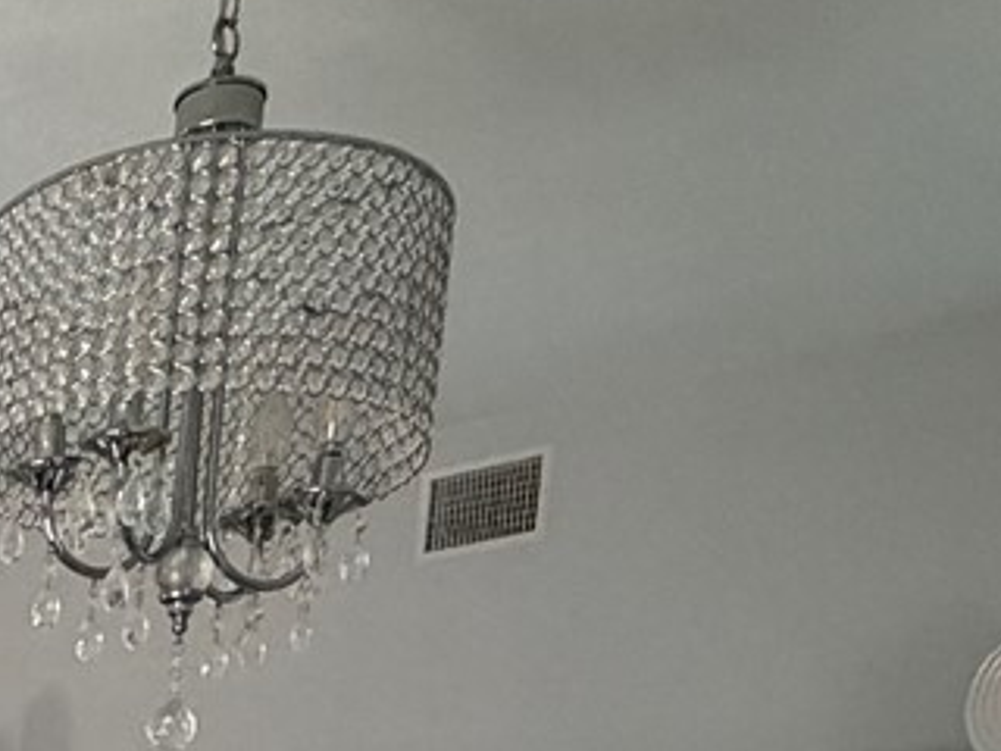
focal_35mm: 70
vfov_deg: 17.0
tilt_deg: -7.7
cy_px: 1380
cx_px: -529
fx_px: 2024
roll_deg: -2.4
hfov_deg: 22.4
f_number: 2.2
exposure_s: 1/84
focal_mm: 2.22
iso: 320
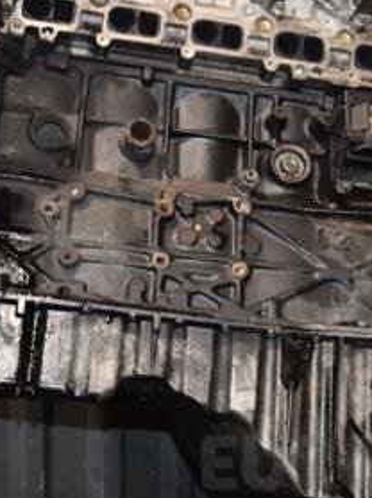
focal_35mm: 81
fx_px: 1162
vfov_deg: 24.1
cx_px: 168
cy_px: 224
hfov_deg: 18.2
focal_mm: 26
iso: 800
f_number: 5
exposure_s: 1/60
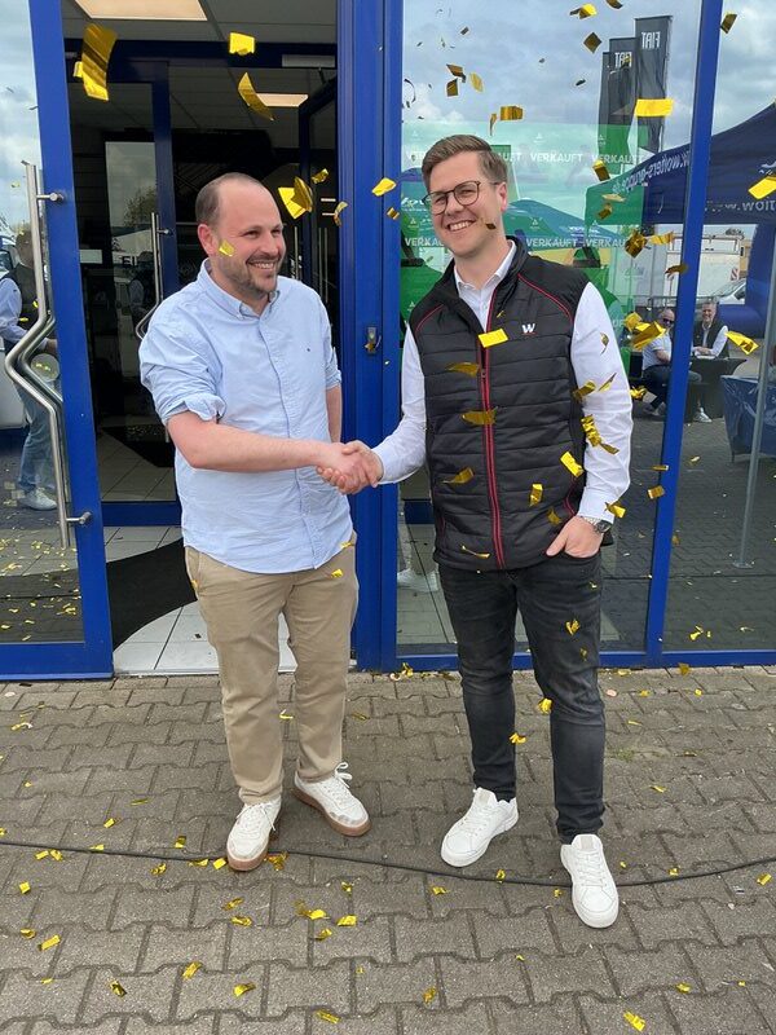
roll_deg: -0.5
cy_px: 518
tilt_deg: -15.3
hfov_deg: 48.2
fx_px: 867
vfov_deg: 61.7
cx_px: 388
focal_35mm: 29
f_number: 1.8
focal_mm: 3
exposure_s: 1/435
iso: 25
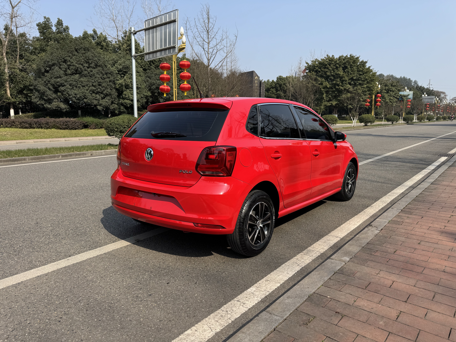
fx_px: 316
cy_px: 171
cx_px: 228
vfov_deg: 56.8
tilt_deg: -8.3
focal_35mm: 24
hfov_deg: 71.6
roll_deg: -0.7
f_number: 1.78
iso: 80
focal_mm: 6.76
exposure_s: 1/2506
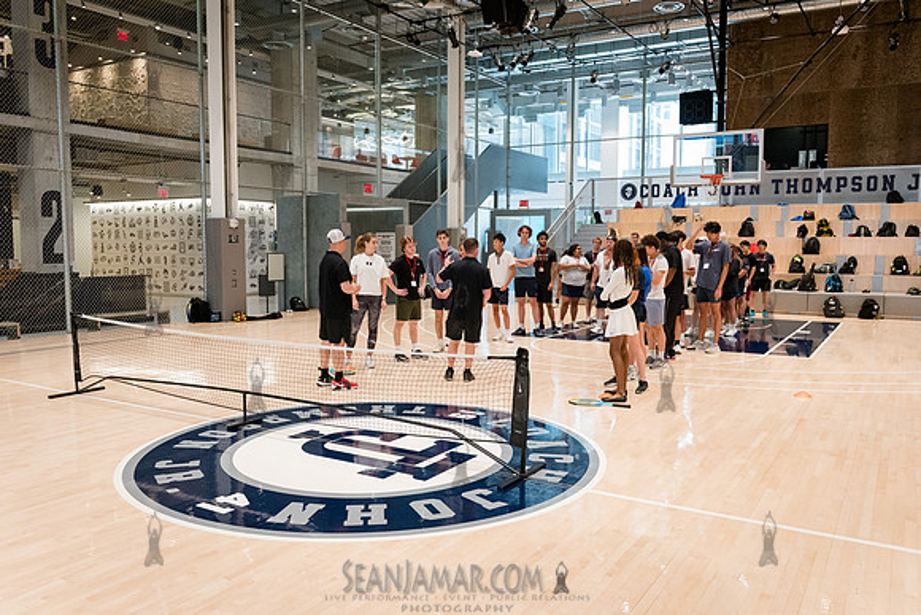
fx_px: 742
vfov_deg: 45.0
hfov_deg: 63.6
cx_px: 460
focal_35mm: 29
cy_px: 308
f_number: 4
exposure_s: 1/320
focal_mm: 29
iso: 5000
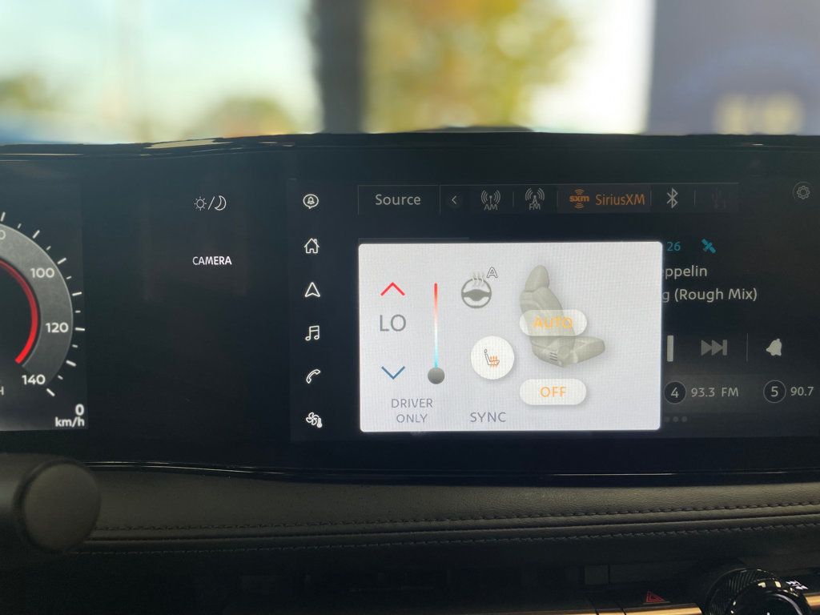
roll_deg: +0.0
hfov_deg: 67.3
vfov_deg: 53.1
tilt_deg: -9.0
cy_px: 308
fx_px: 616
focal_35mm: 26
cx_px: 410
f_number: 1.6
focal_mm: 4.2
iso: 32
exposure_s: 1/120
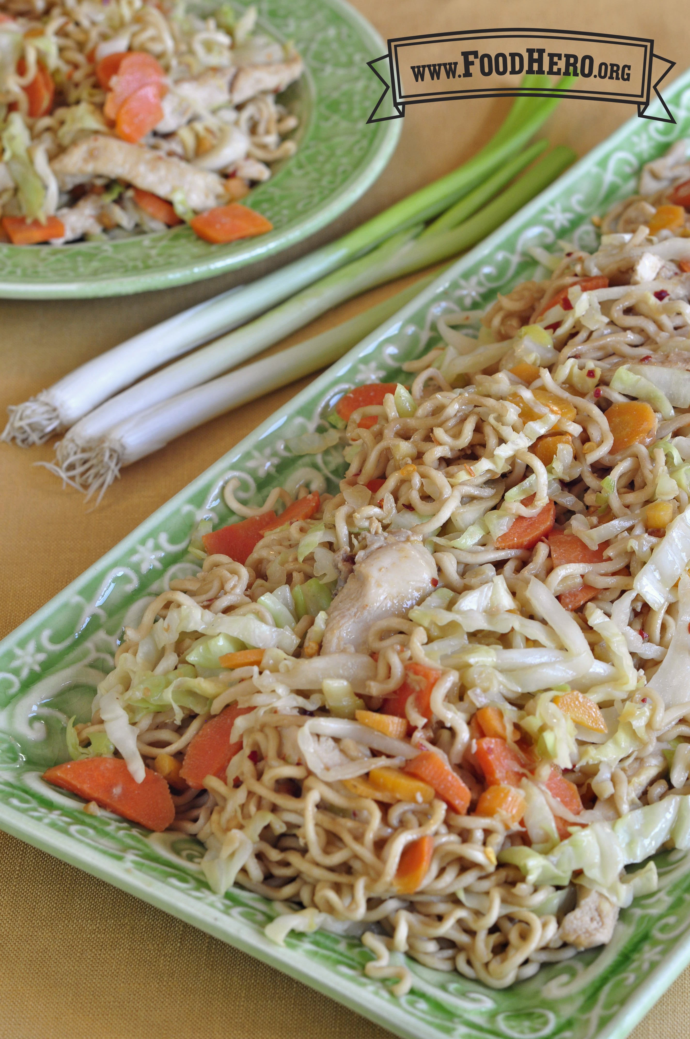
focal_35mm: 128
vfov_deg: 16.1
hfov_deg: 10.7
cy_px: 520
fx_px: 3675
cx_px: 345
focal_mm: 85
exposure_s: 1/13
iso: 200
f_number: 9
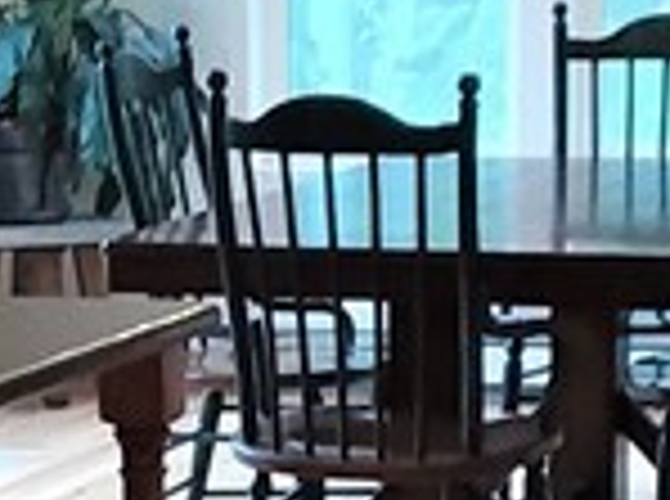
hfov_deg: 10.5
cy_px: 509
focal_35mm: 186
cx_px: -117
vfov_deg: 7.9
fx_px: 3591
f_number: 1.9
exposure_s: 1/30
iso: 100
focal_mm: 2.91
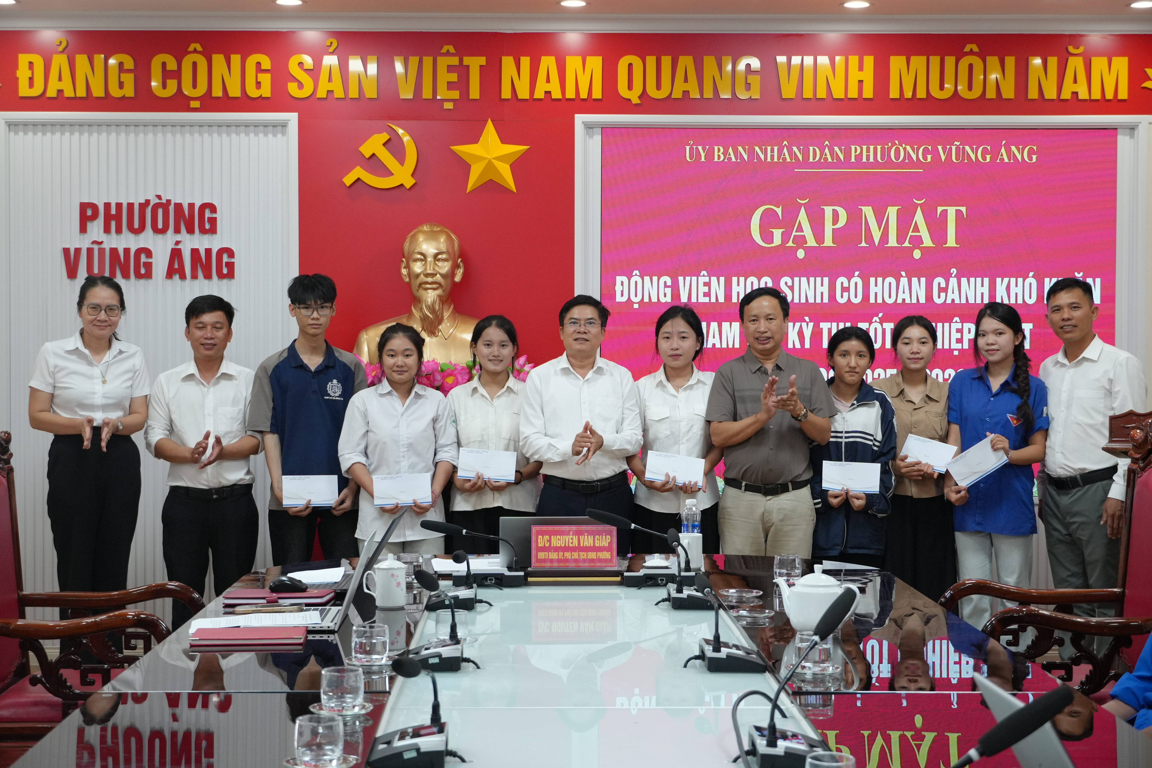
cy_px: 384
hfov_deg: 31.9
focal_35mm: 63
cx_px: 576
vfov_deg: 21.6
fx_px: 2016
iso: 1250
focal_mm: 42
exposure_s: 1/160
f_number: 5
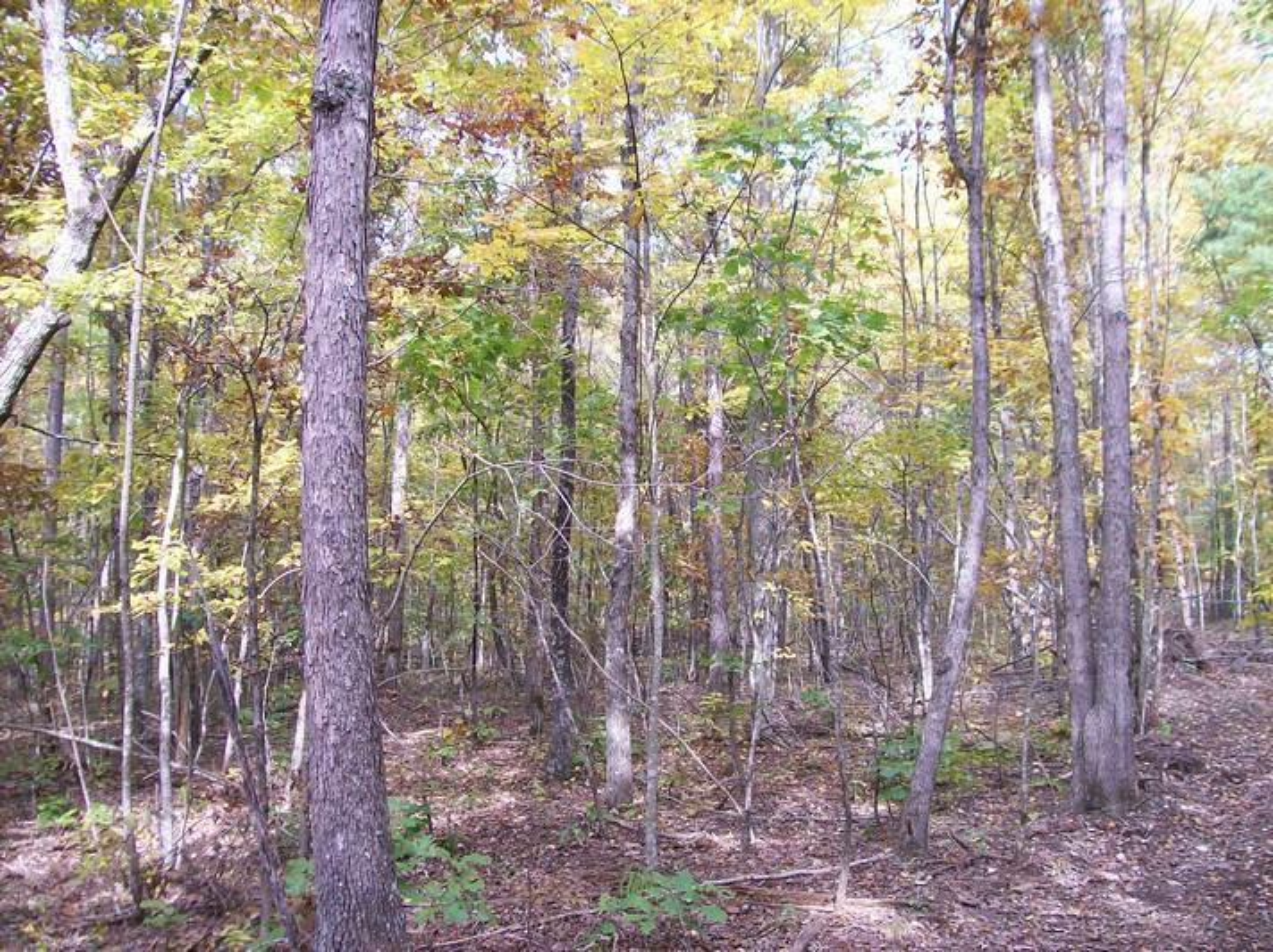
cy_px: 476
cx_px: 636
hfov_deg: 51.4
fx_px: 1323
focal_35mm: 36
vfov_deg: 39.6
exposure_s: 1/80.5
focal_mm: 6
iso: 80
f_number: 2.7
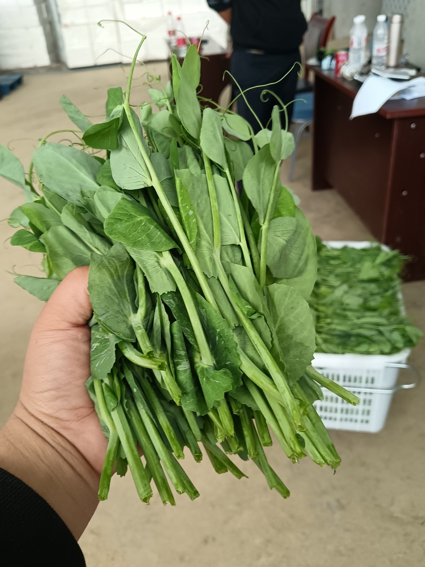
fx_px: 475
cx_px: 212
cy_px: 284
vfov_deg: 61.7
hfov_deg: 48.2
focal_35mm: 29
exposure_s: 1/33.3
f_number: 1.8
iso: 193
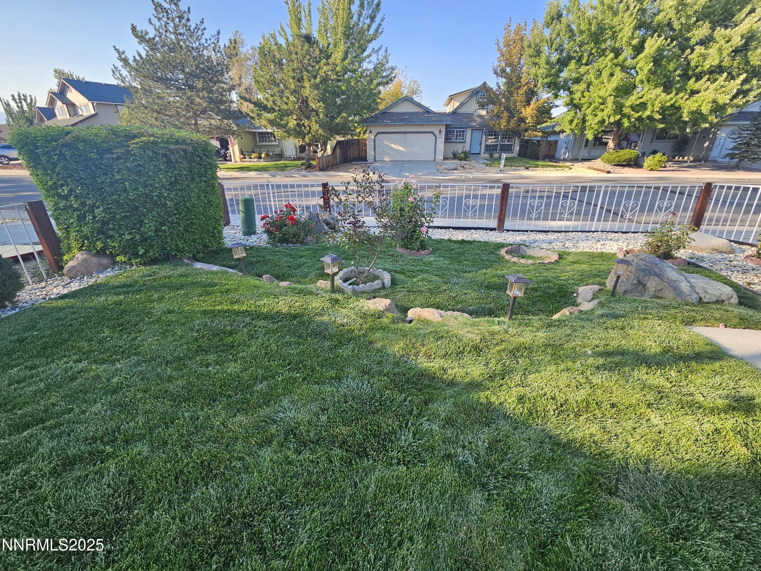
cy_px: 286
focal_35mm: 13
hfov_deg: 106.2
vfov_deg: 89.9
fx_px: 286
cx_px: 380
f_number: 2.2
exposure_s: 1/428
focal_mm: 2.2
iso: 50
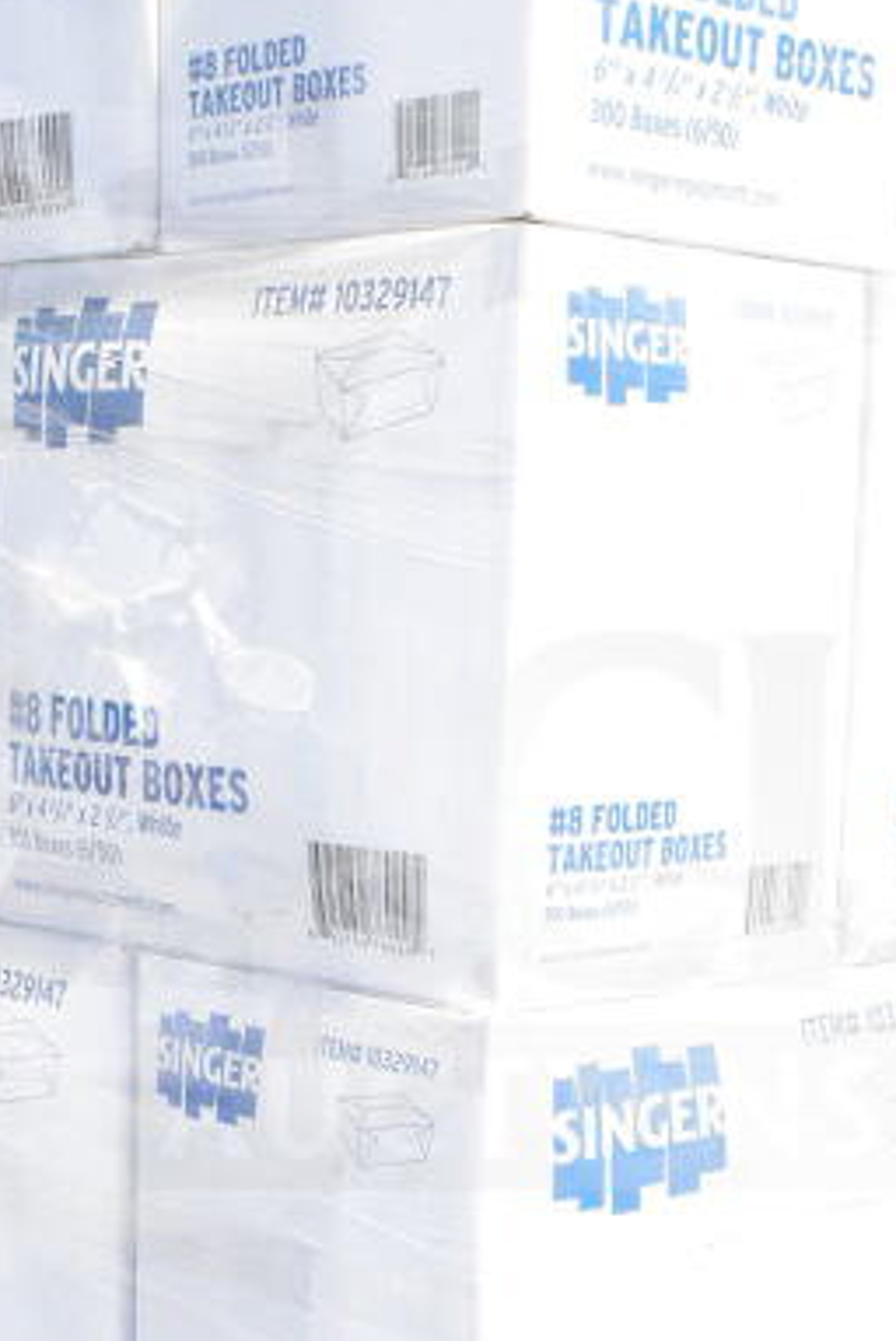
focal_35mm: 75
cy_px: 910
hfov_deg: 18.2
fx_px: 2802
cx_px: 522
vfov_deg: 26.7
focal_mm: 21
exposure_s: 1/640
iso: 1600
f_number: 13
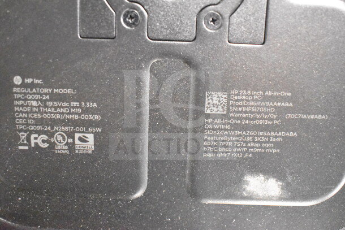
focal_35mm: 36
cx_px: 172
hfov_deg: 53.1
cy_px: 115
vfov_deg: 36.9
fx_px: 345
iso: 25600
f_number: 3.8
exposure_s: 1/40
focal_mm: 24
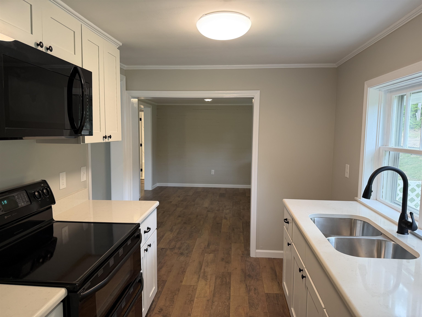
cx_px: 211
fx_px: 293
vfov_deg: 56.8
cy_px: 158
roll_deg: +0.3
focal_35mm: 24
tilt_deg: -6.1
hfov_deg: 71.6
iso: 160
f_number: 1.78
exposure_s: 1/120
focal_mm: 6.76
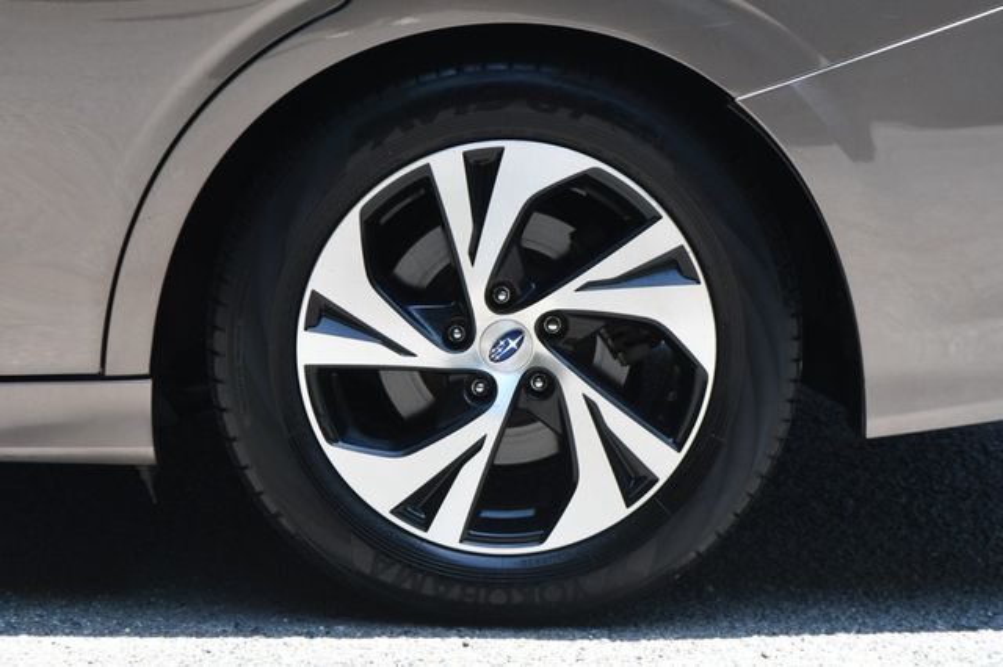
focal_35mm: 147
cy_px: 334
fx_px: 4093
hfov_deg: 14.0
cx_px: 502
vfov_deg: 9.3
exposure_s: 1/250
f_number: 5.6
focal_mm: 98
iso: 220
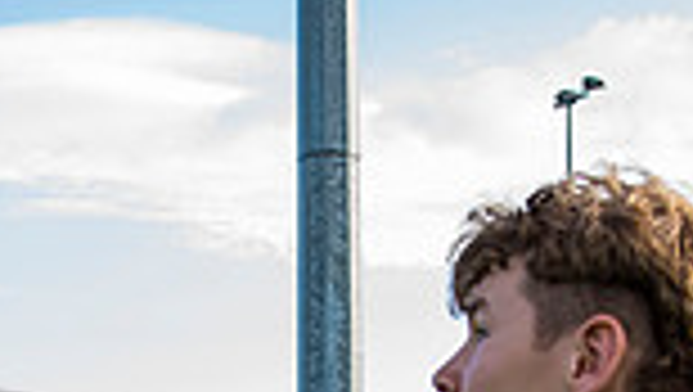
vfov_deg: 11.6
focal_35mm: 93
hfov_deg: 22.6
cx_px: 128
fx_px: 1711
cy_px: 815
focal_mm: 20
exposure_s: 1/1250
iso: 800
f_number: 4
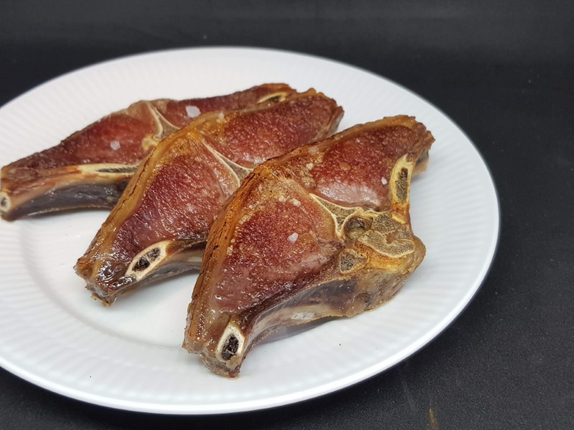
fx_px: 431
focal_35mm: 26
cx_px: 287
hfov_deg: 67.3
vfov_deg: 53.1
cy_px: 215
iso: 100
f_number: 1.7
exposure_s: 1/50
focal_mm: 4.2
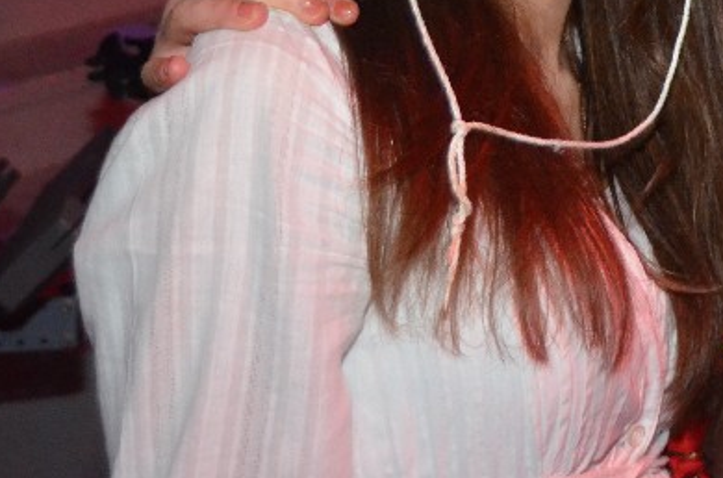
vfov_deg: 11.6
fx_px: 2290
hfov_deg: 17.4
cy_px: -139
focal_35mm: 114
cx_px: 779
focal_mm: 29
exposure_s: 1/60
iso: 3200
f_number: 4
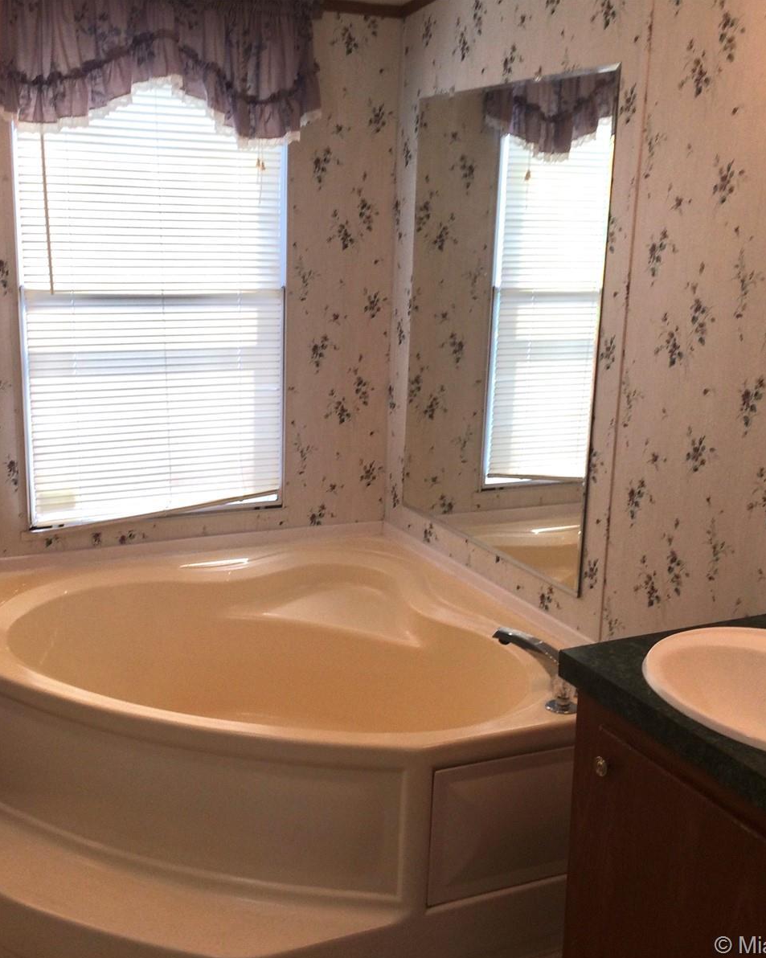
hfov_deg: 39.1
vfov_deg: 47.9
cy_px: 480
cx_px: 333
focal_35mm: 38
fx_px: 1077
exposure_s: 1/120
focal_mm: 4.15
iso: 40
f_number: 2.2
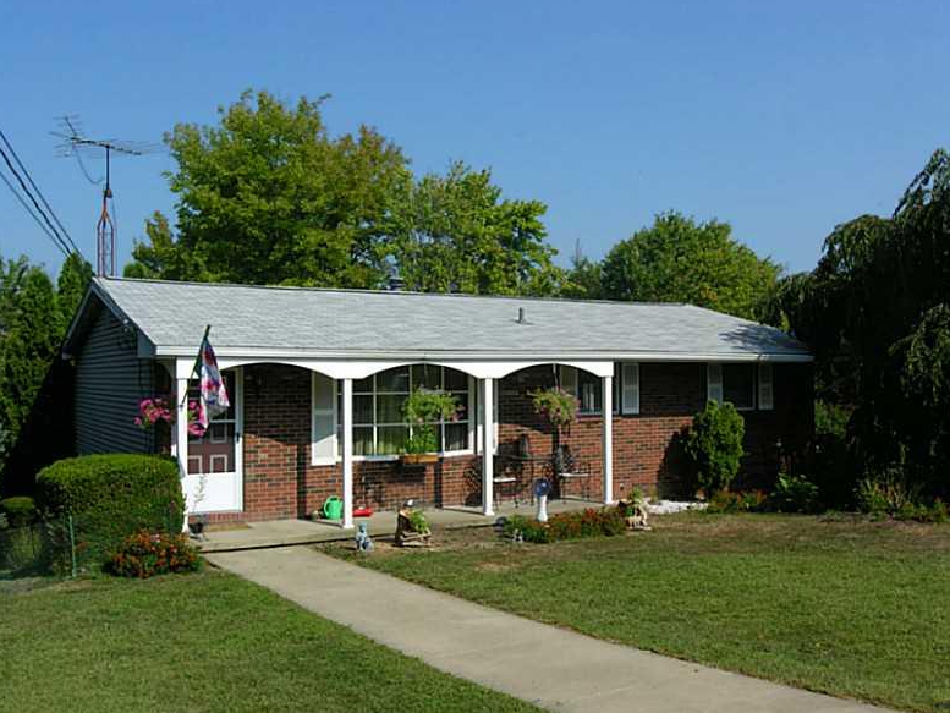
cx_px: 483
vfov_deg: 40.7
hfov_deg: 52.6
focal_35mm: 35
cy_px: 361
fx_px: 961
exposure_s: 1/233
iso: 50
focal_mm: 8.7
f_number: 6.6
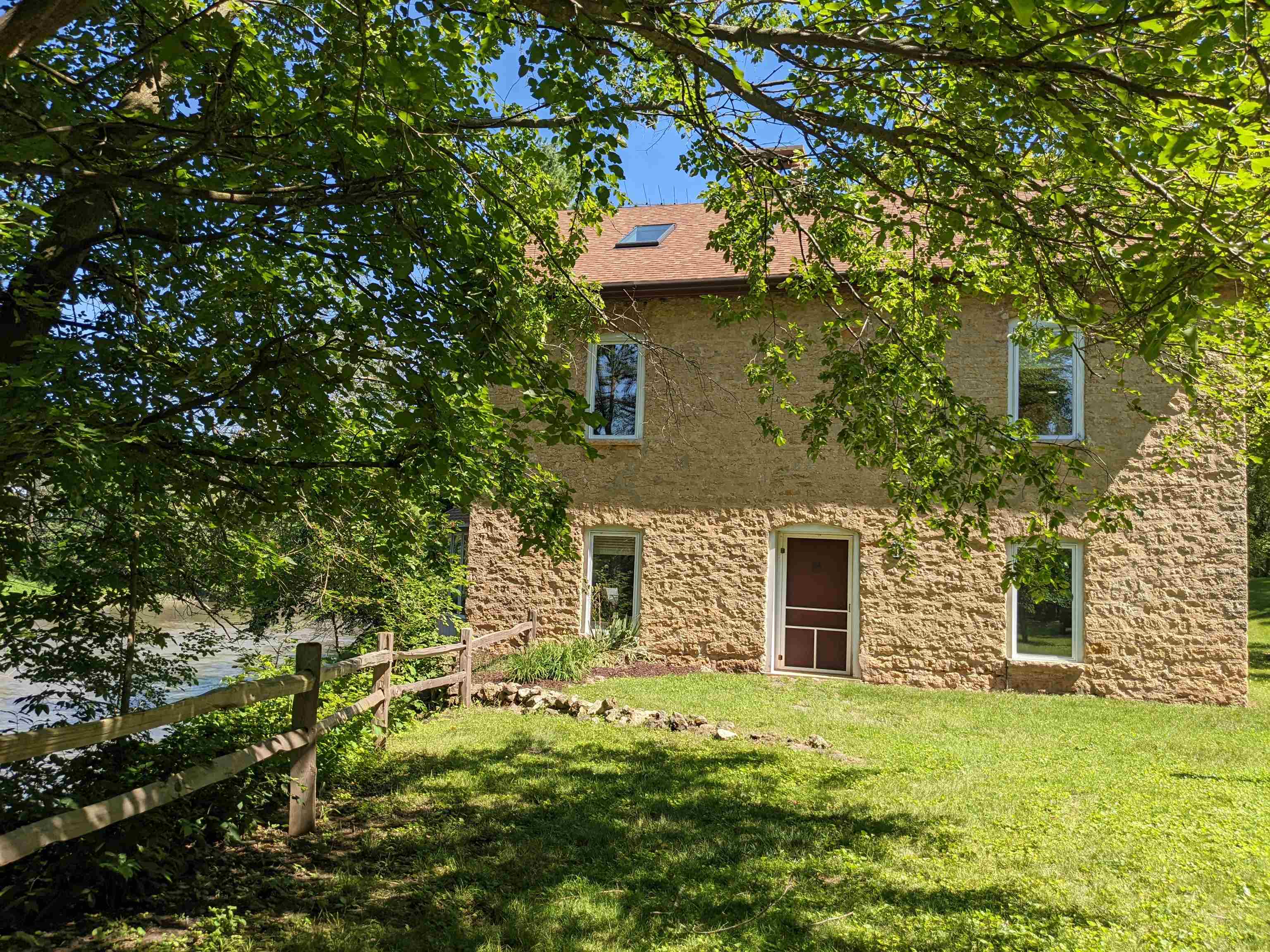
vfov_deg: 51.4
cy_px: 476
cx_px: 635
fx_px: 991
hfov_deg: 65.3
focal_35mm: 27
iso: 49
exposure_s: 1/1466
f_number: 1.73
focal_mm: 4.38
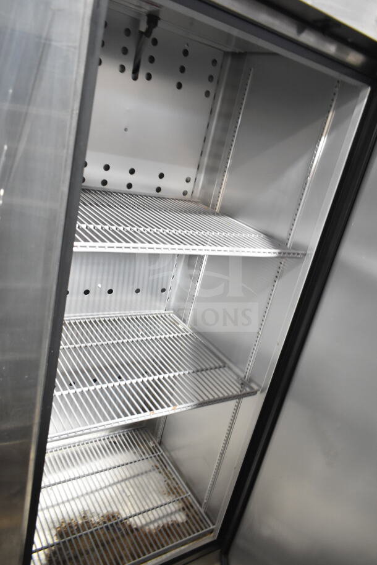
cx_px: 188
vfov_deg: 67.4
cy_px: 282
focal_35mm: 27
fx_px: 424
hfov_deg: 48.0
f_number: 3.5
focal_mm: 18
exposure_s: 1/30
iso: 1600
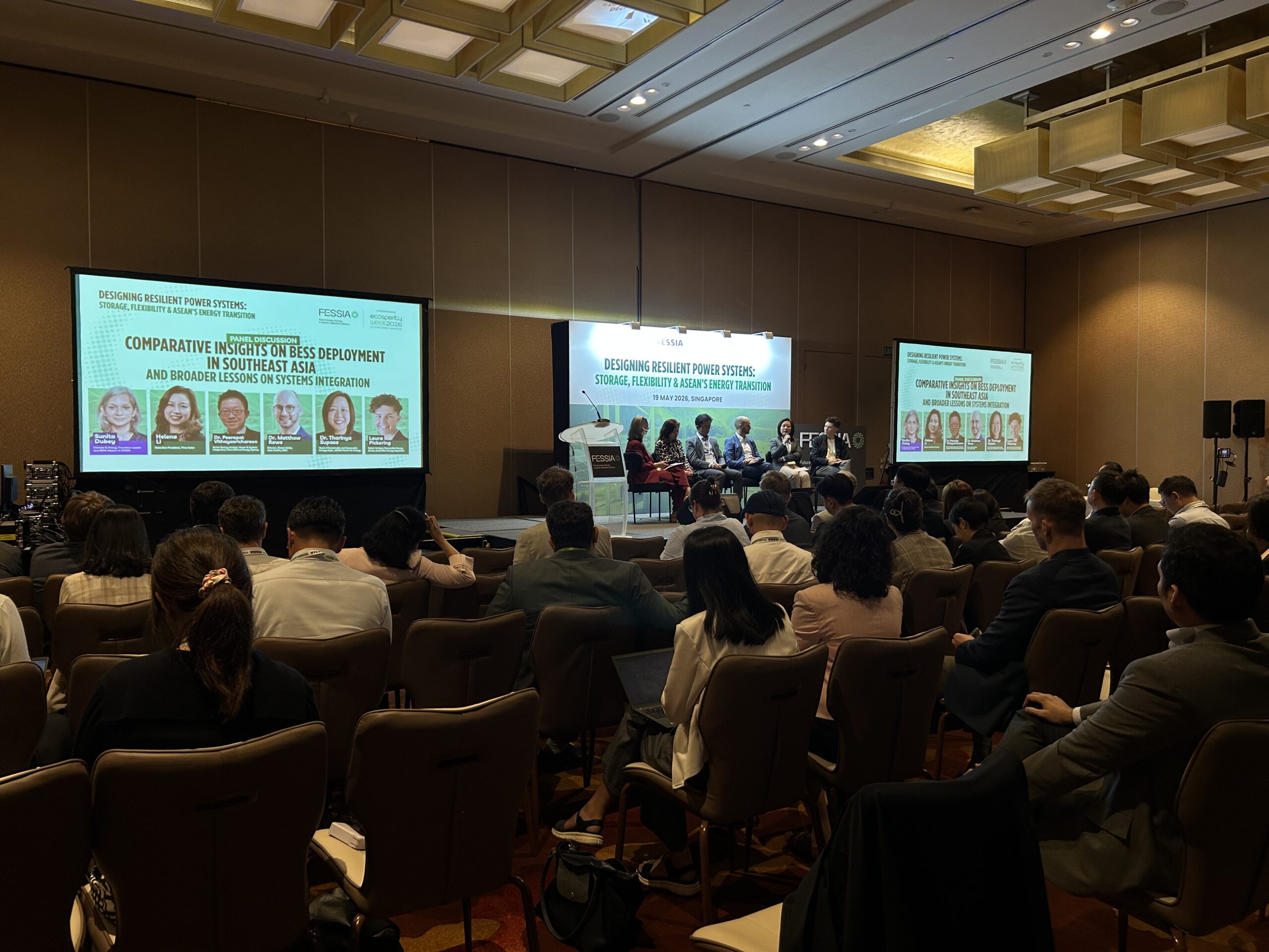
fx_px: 953
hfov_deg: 67.3
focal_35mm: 26
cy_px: 476
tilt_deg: -1.7
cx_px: 634
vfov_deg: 53.1
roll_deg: +0.2
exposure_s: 1/50
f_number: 1.5
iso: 80
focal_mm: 5.7
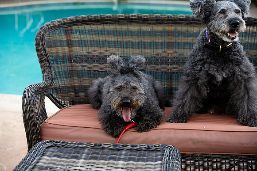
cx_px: 128
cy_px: 86
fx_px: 486
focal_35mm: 68
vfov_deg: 20.0
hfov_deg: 29.6
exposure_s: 1/320
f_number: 4
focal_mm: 68
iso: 800
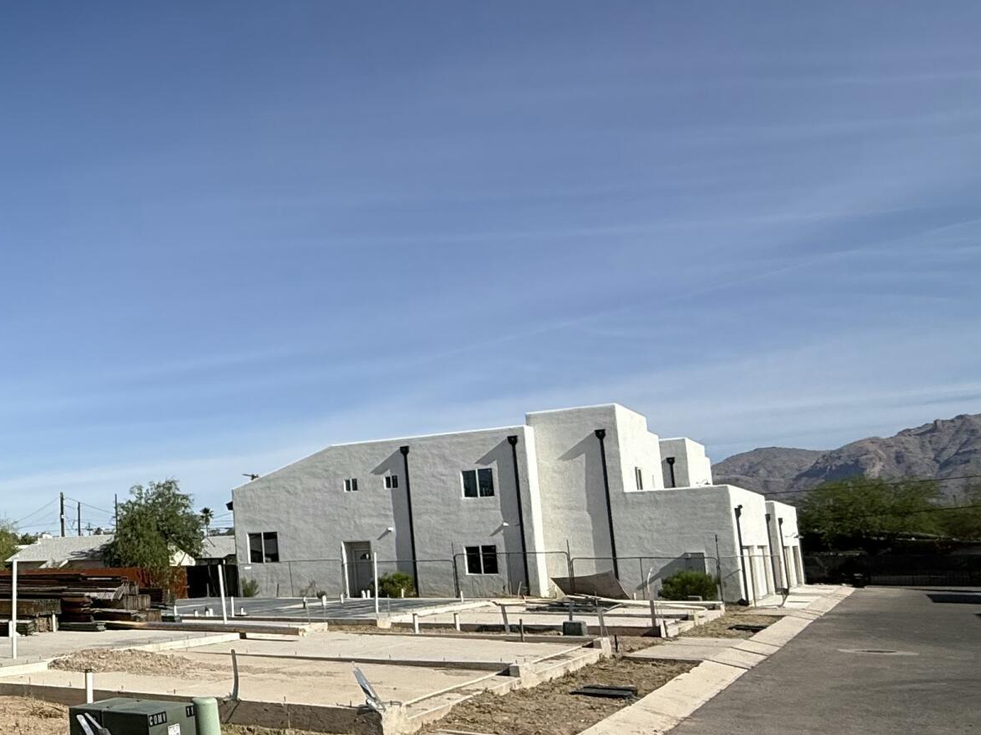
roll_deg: +1.9
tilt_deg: +7.5
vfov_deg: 39.5
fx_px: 1020
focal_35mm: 36
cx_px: -79
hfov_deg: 41.7
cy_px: 442
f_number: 2.2
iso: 50
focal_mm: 2.22
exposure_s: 1/4149
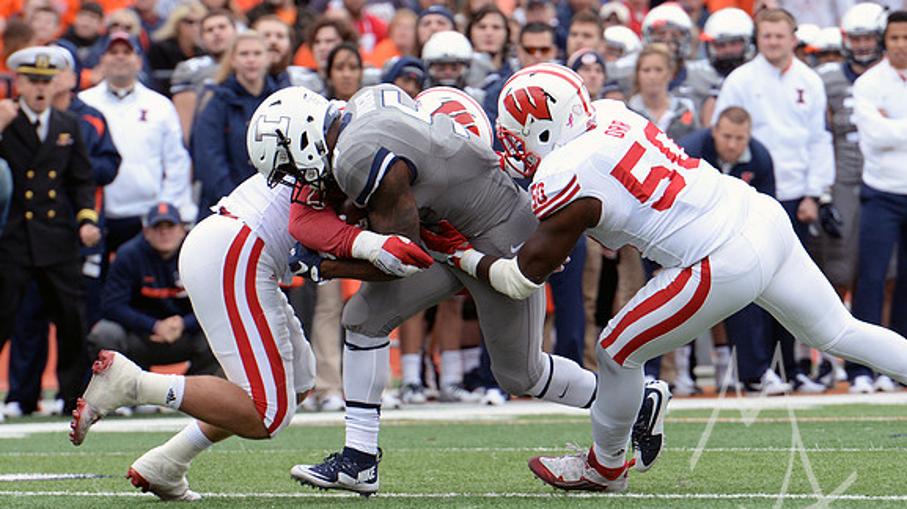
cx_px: 453
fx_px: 7092
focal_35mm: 295
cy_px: 287
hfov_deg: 7.3
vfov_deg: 4.1
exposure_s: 1/1600
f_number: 6.3
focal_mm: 280
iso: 1600
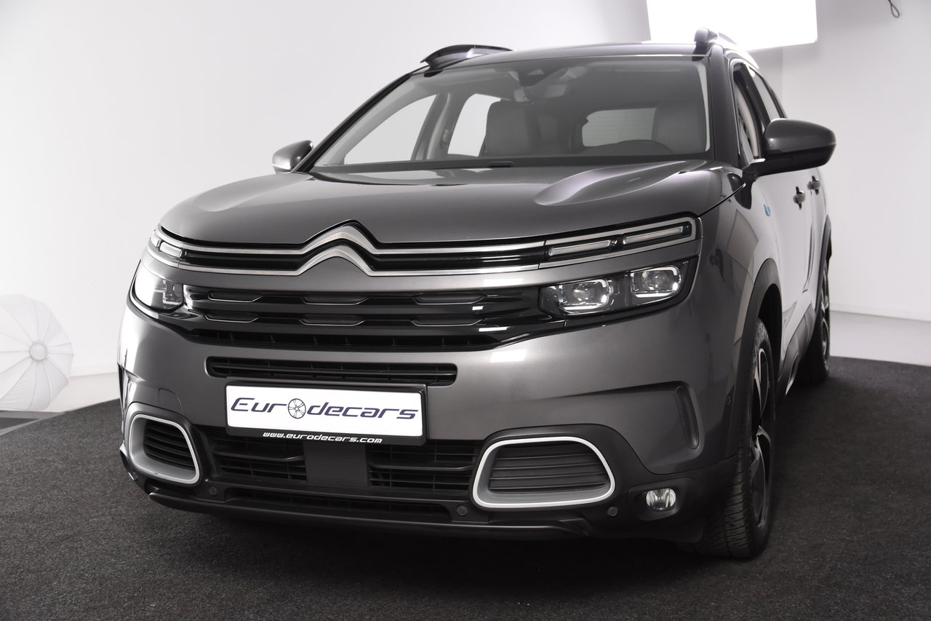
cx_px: 466
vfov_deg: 28.9
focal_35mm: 46
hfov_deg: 42.3
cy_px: 310
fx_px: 1202
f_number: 5
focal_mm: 31
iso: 1600
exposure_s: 1/100
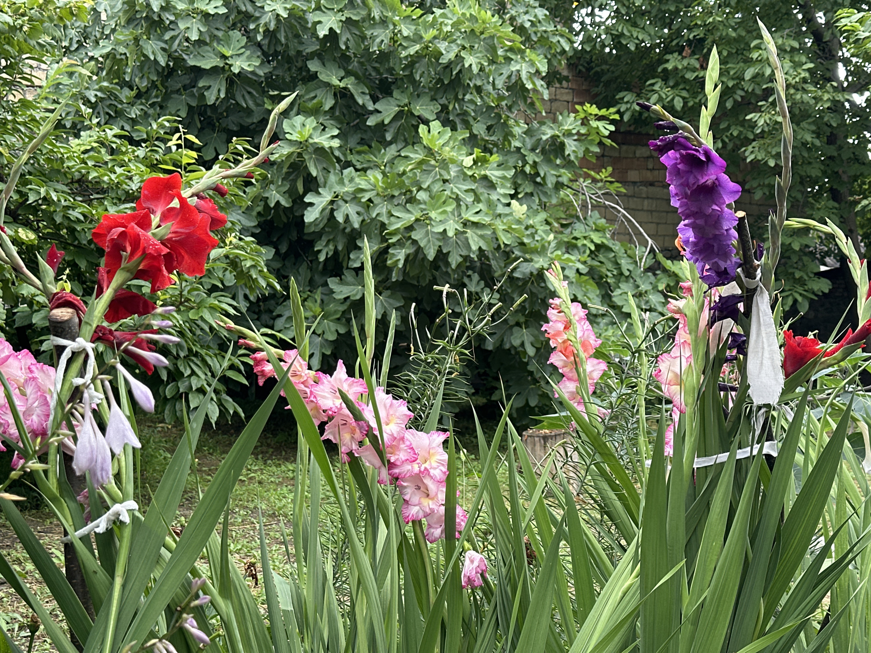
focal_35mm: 48
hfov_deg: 39.7
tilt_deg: -4.2
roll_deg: +3.7
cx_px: 436
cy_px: 326
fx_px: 1208
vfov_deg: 30.3
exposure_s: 1/183
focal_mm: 6.86
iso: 50
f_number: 1.78
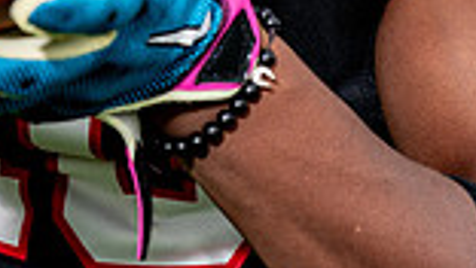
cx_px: 46
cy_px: -350
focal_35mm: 196
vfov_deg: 6.0
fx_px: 2476
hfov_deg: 10.9
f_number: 5
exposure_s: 1/250
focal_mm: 65
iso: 100
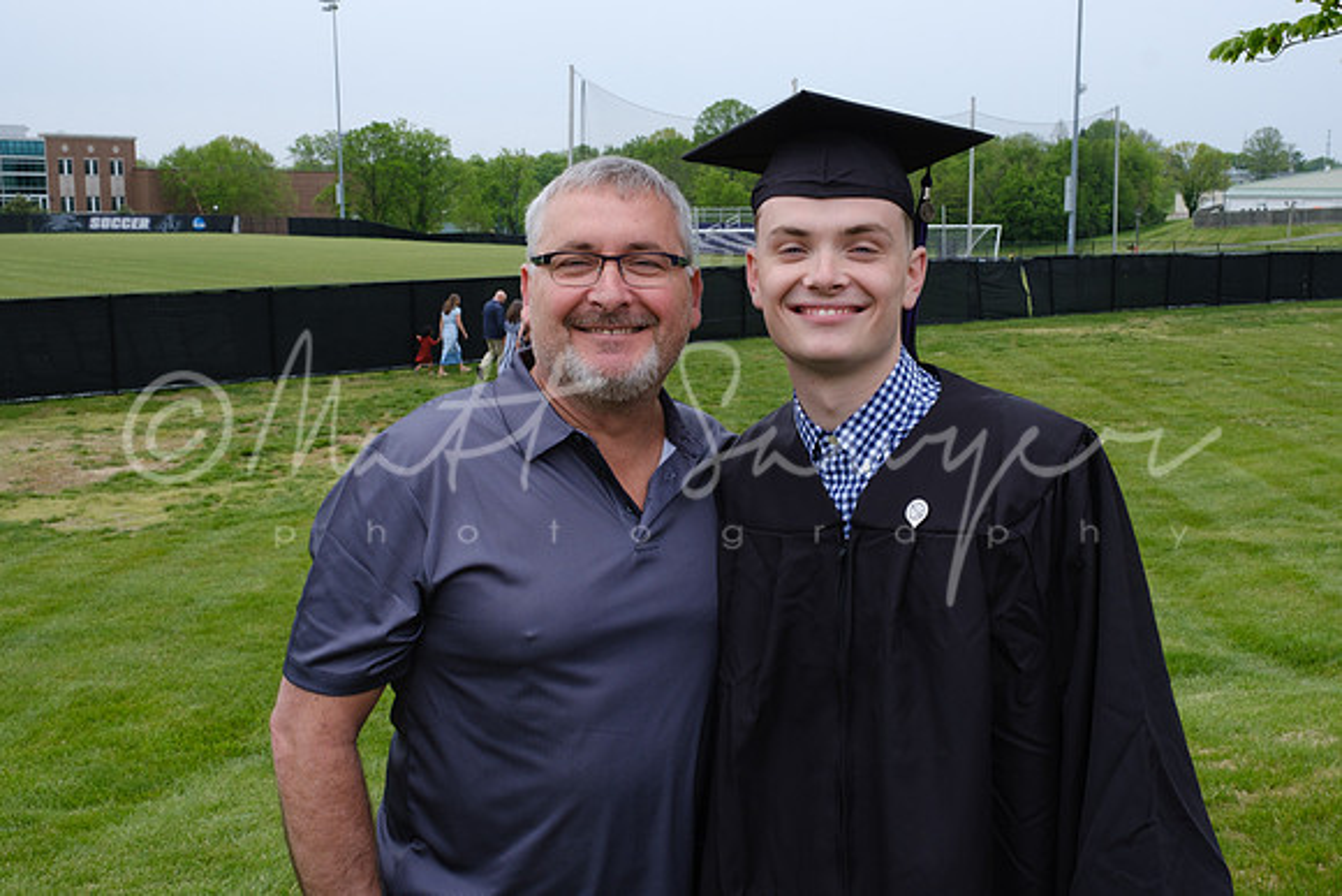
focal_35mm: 40
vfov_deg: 33.4
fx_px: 1491
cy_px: 448
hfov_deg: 48.4
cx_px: 671
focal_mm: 26.6
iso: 400
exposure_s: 1/125
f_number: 11
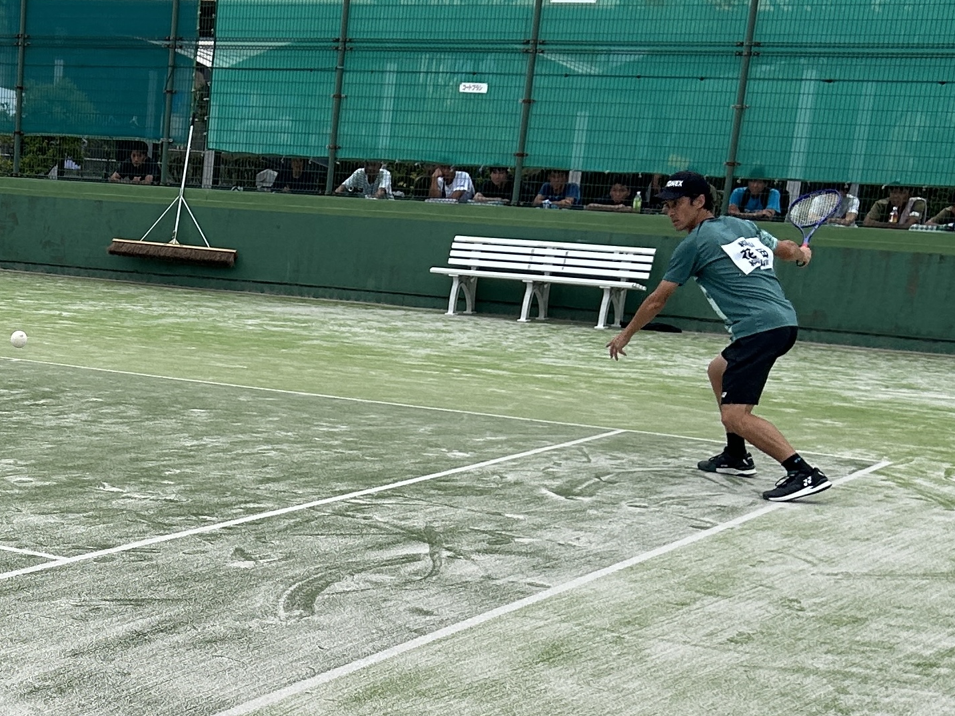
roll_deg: -2.0
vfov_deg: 49.7
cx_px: 446
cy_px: 348
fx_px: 772
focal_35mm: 28
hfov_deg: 63.4
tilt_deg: -14.7
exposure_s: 1/4630
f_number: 1.5
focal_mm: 5.7
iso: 50
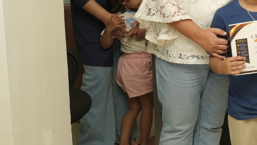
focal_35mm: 94
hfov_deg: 21.2
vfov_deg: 12.7
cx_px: 304
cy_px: 8
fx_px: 641
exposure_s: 1/100
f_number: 5
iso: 640
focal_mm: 35
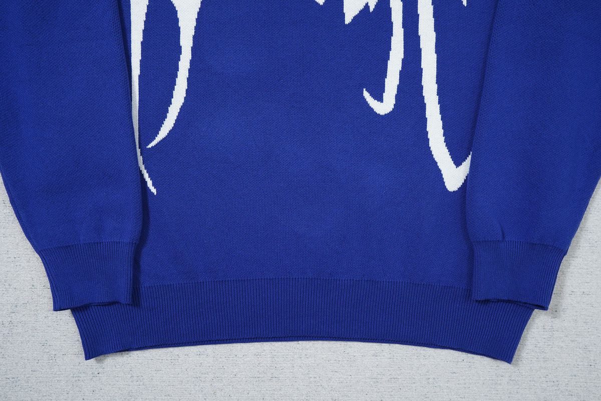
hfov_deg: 54.4
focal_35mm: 35
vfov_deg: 37.9
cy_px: 200
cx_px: 300
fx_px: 584
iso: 1600
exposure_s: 1/100
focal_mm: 35
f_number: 10
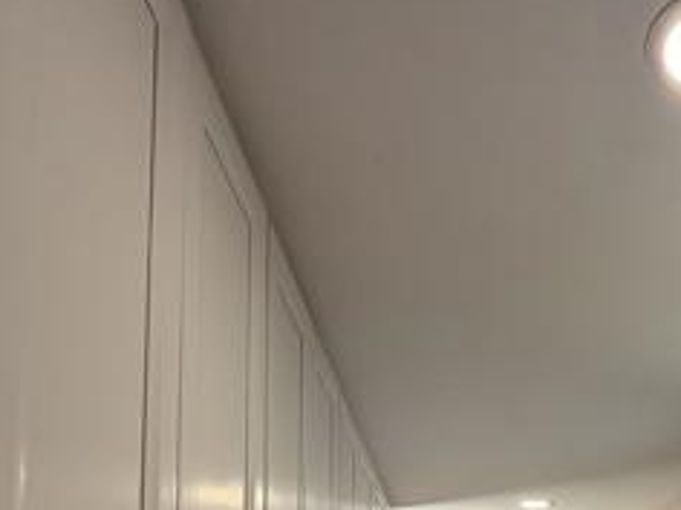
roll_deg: +1.7
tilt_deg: +4.1
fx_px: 748
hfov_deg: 43.6
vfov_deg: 31.2
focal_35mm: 38
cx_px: 643
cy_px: 625
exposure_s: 1/121
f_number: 2.2
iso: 125
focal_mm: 2.22
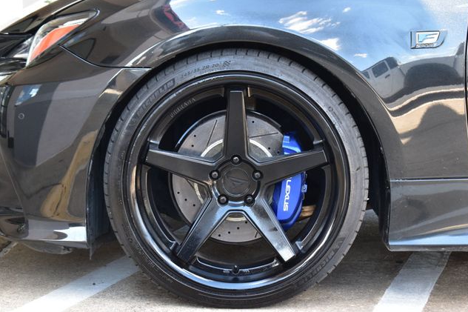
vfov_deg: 16.3
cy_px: 156
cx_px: 236
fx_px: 1085
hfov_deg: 24.3
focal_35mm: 84
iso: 400
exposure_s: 1/50
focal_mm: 55
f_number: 8
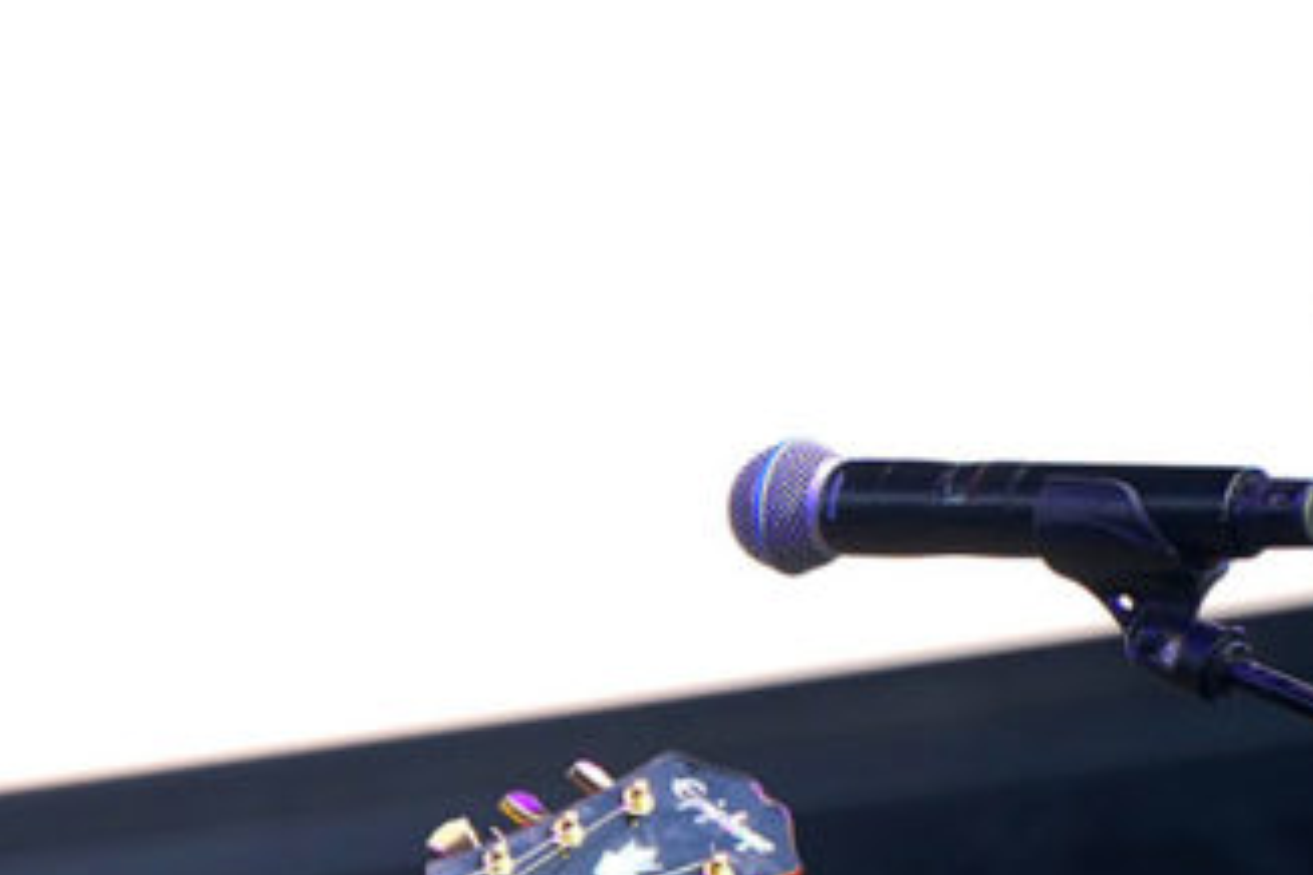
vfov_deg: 2.4
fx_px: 20569
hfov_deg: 3.6
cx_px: -715
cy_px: 1266
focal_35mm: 564
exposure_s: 1/200
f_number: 4
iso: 320
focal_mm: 180
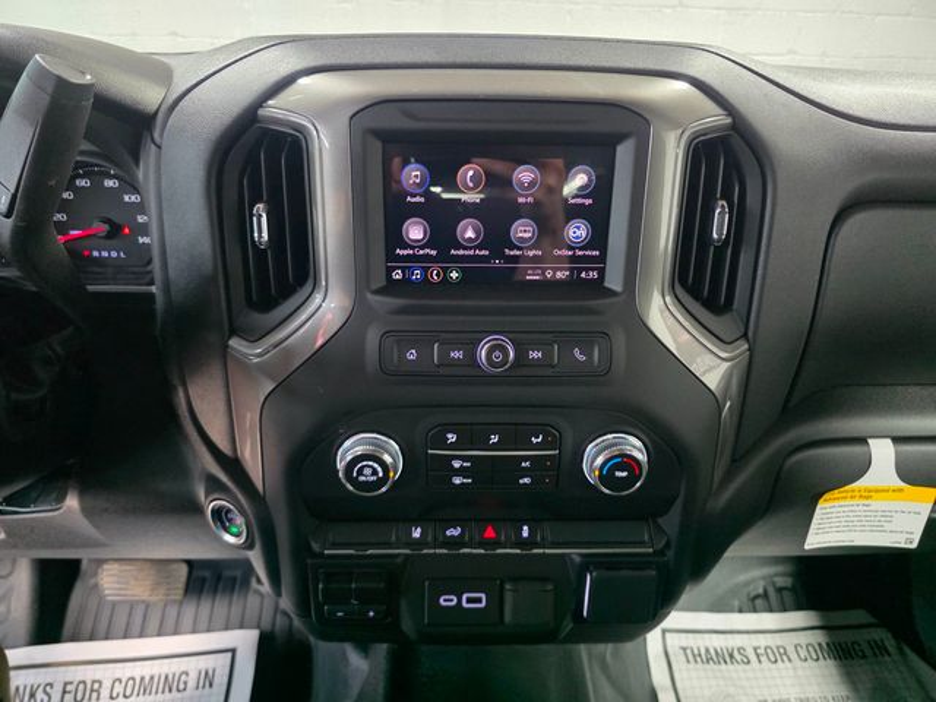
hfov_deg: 73.9
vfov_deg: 58.9
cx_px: 468
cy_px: 351
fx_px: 622
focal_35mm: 23
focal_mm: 6.3
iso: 1250
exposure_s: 1/120
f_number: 1.7
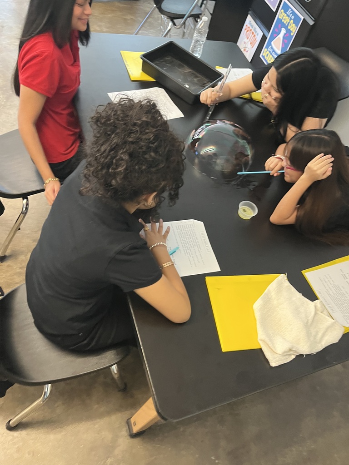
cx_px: 174
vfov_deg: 67.3
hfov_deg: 53.1
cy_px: 232
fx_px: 350
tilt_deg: -50.0
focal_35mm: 26
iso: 400
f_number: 1.6
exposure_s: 1/40
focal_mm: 5.1
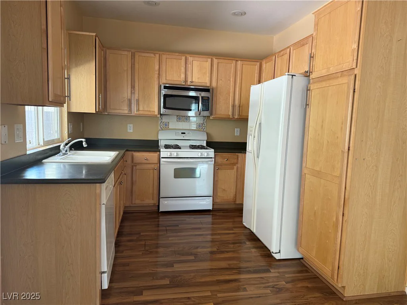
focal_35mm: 24
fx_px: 282
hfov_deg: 71.6
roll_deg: -1.5
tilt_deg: -5.8
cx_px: 204
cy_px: 152
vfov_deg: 56.8
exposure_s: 1/60
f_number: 1.78
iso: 200
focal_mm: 6.76
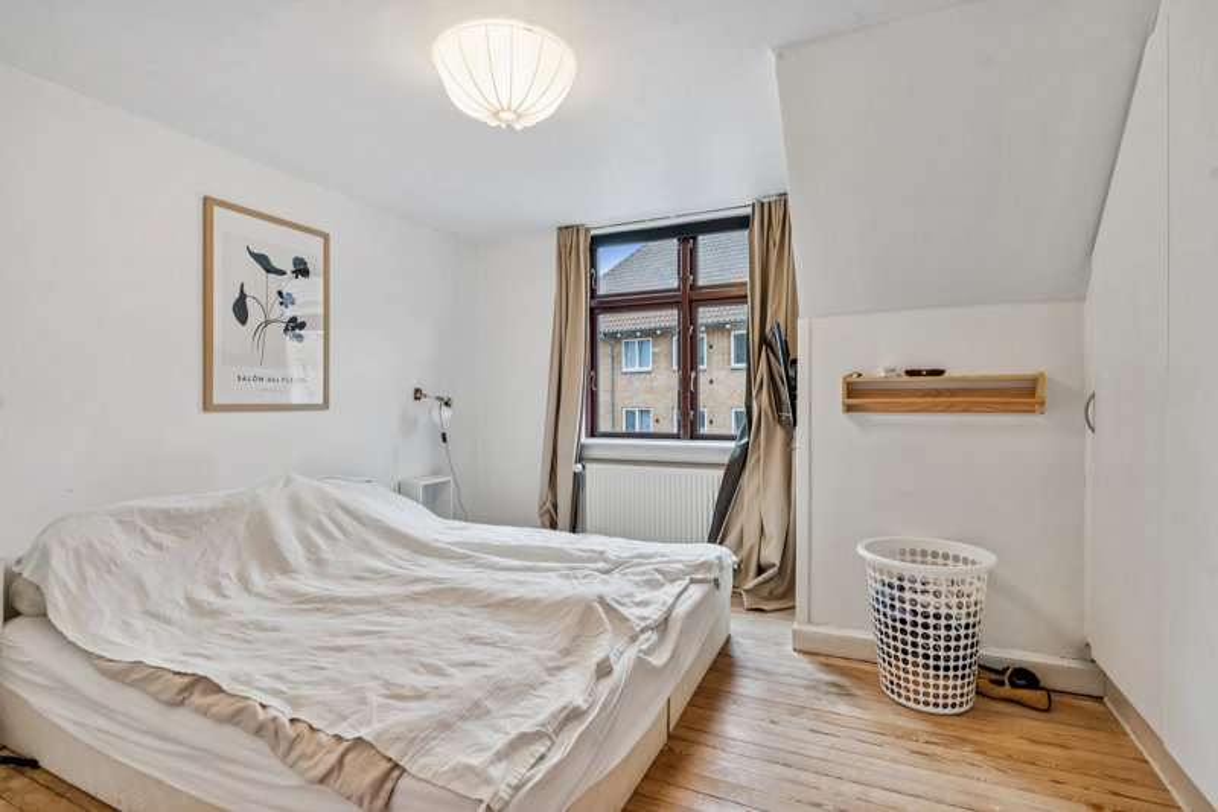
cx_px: 609
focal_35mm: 18
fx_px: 592
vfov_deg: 68.9
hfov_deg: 91.6
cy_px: 406
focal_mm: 17.5
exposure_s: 1/8
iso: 200
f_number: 8
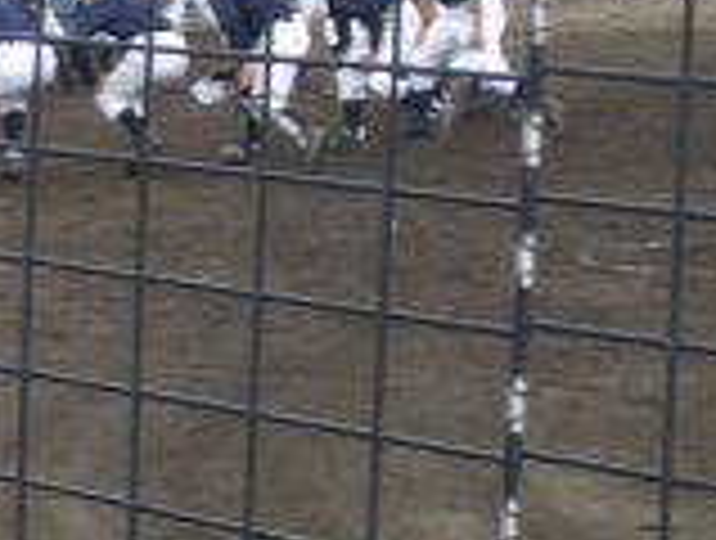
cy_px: -153
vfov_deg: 4.9
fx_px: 6302
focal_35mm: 304
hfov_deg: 6.4
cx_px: -236
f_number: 4.8
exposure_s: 1/125
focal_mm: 17.4
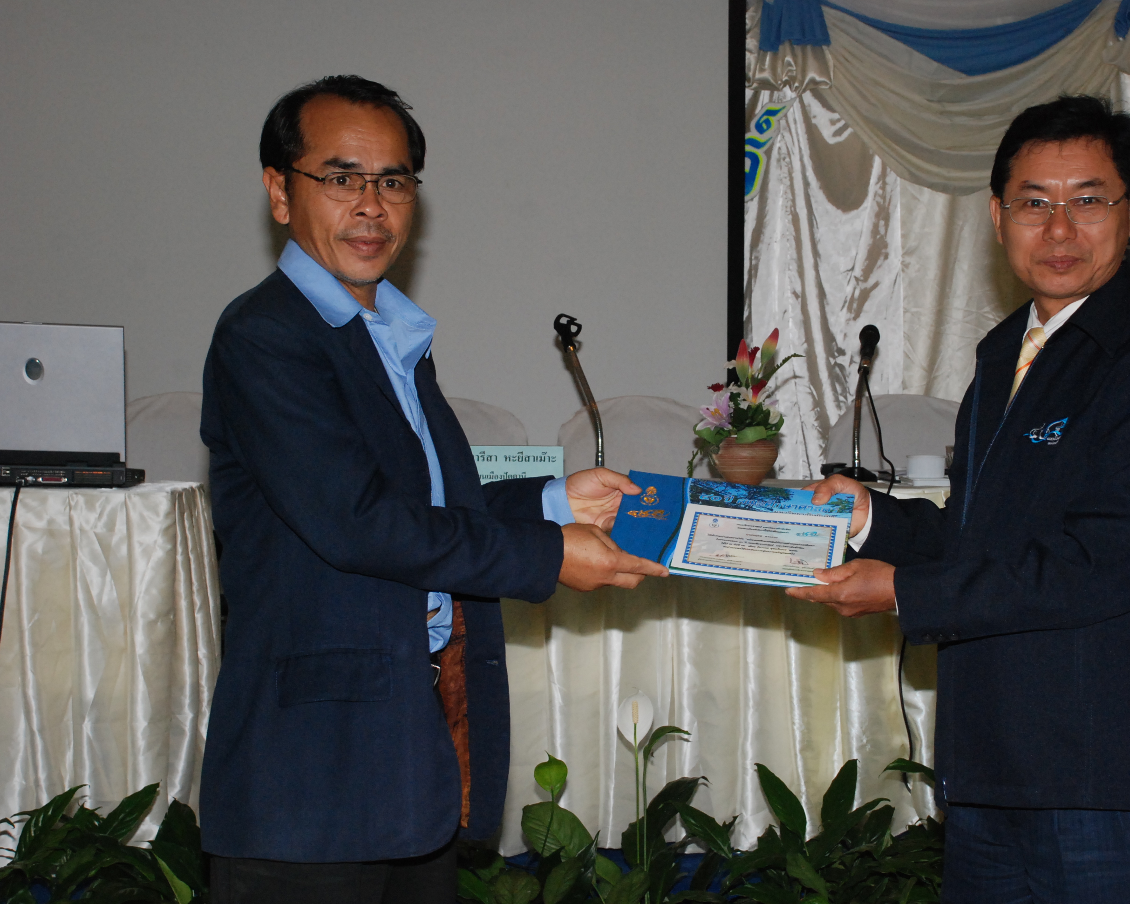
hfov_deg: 29.5
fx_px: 2140
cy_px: 452
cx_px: 664
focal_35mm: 64
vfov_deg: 23.9
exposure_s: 1/200
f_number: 8
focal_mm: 38
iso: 1000
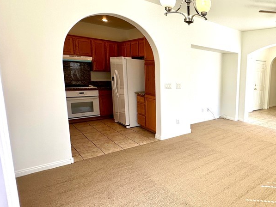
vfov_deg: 56.8
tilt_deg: -8.9
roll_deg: -2.6
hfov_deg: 63.6
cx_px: 231
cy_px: 104
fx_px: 191
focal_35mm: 24
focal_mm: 2.22
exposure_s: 1/262
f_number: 2.2
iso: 40
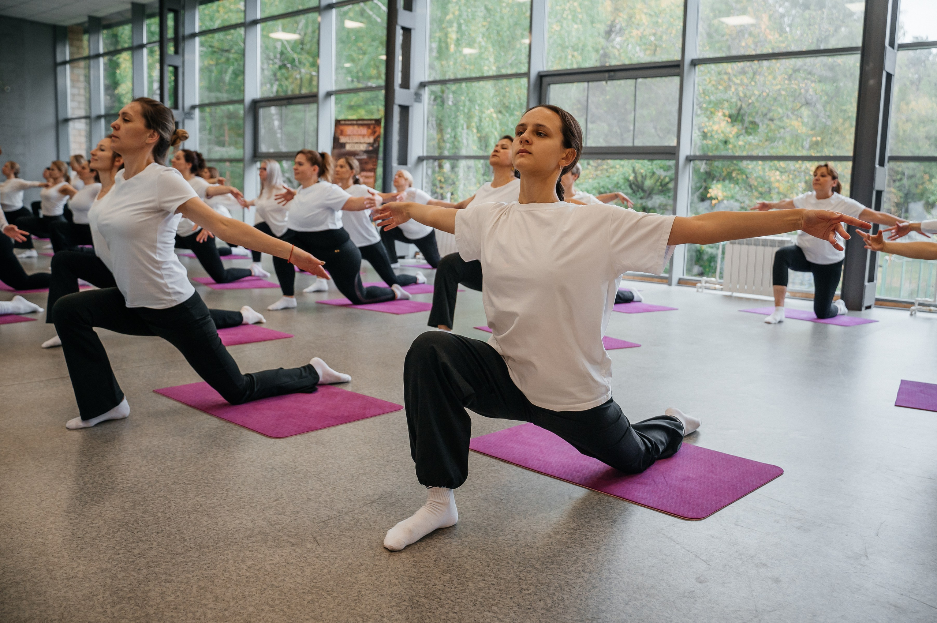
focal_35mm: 30
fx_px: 782
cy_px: 313
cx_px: 489
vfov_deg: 43.5
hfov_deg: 61.8
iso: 400
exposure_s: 1/250
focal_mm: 28
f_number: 4
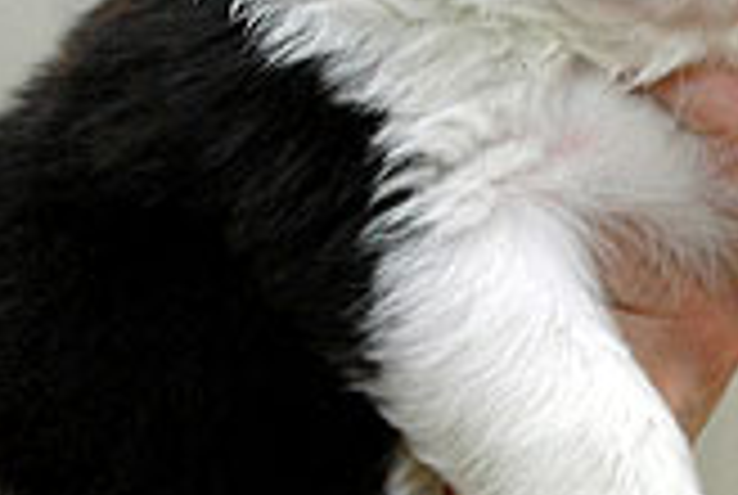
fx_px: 3488
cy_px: 279
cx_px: 328
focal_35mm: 170
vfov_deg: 8.1
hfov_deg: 12.1
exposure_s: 1/60
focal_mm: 31
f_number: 5
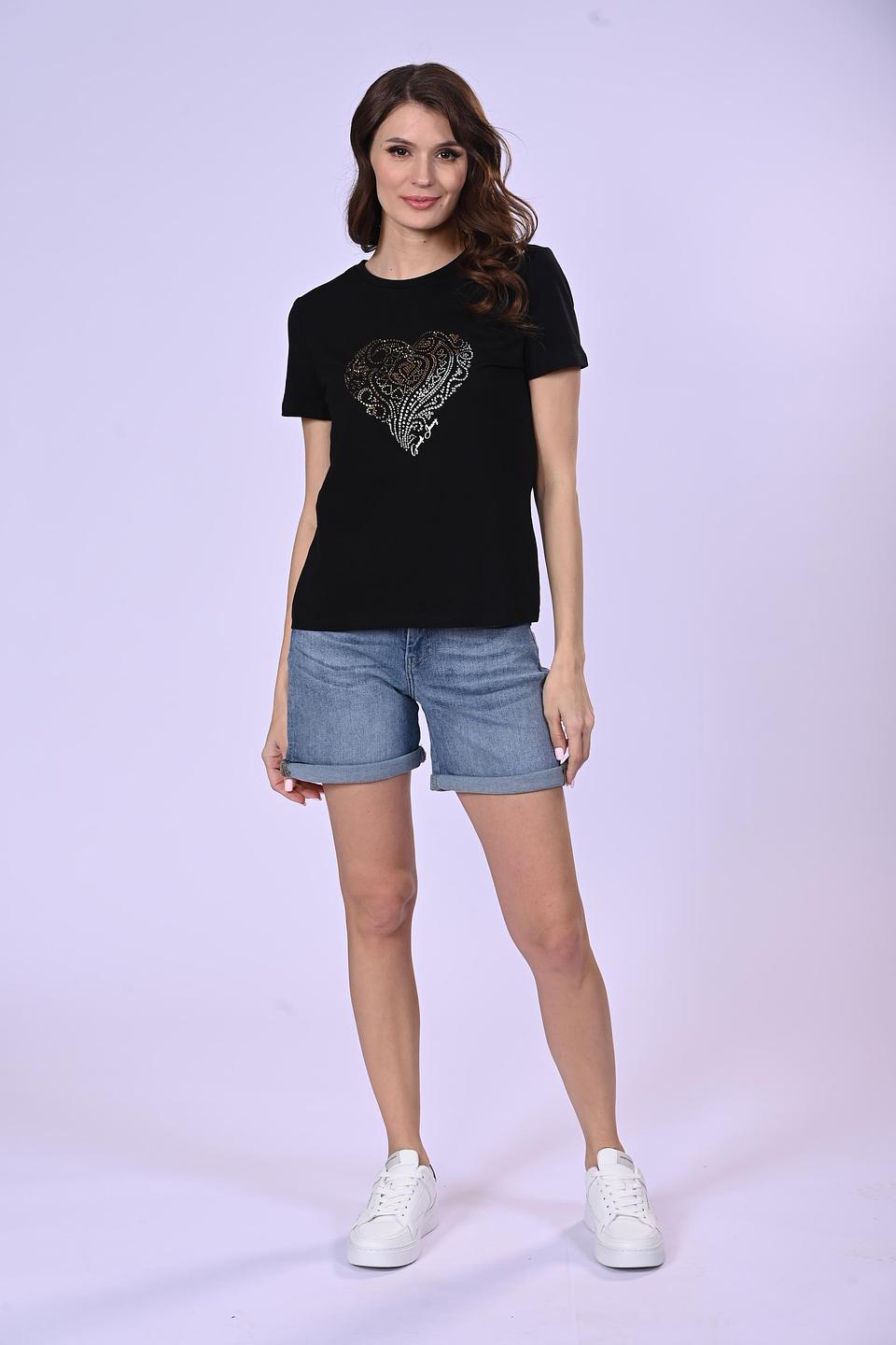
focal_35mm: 74
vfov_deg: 27.3
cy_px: 672
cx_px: 448
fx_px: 2762
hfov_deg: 18.4
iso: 200
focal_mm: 74
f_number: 9
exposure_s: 1/160
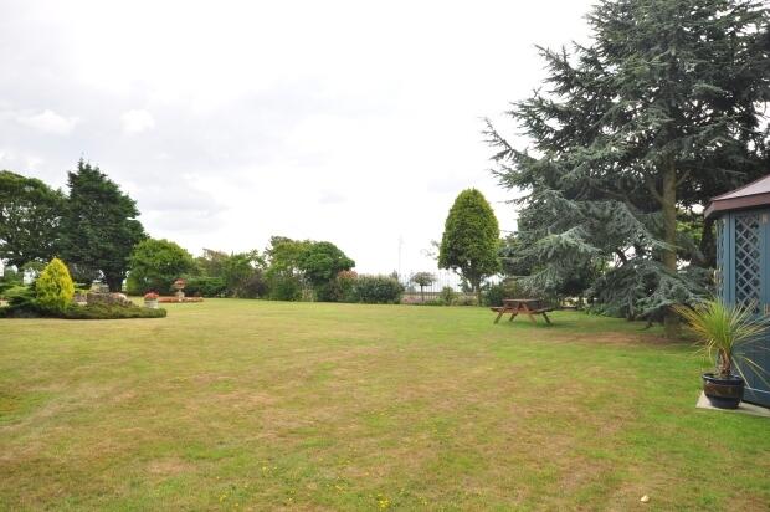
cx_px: 385
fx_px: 513
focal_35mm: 24
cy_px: 256
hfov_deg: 73.8
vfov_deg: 53.0
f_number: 11
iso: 200
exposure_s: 1/30
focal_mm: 16
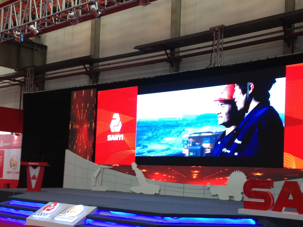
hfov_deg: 37.0
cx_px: 210
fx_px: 446
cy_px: 145
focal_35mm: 51
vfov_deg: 28.4
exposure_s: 1/30
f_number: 2.4
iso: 80
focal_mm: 4.28
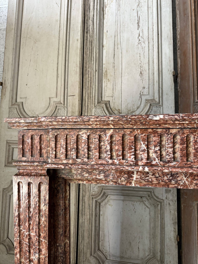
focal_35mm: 24
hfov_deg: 56.8
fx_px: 183
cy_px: 132
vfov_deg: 71.6
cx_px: 99
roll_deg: -0.4
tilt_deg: +3.6
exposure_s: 1/121
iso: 80
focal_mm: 6.86
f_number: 1.78
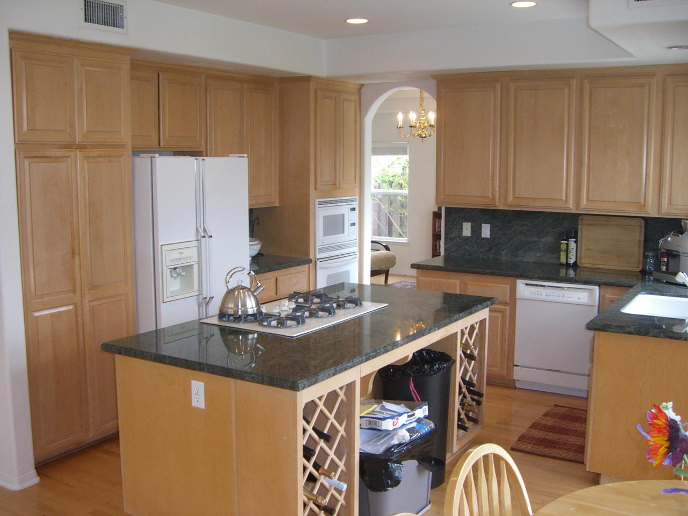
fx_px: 755
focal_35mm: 38
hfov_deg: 49.0
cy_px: 258
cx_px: 344
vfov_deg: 37.7
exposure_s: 1/80
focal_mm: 6.2
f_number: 2.7
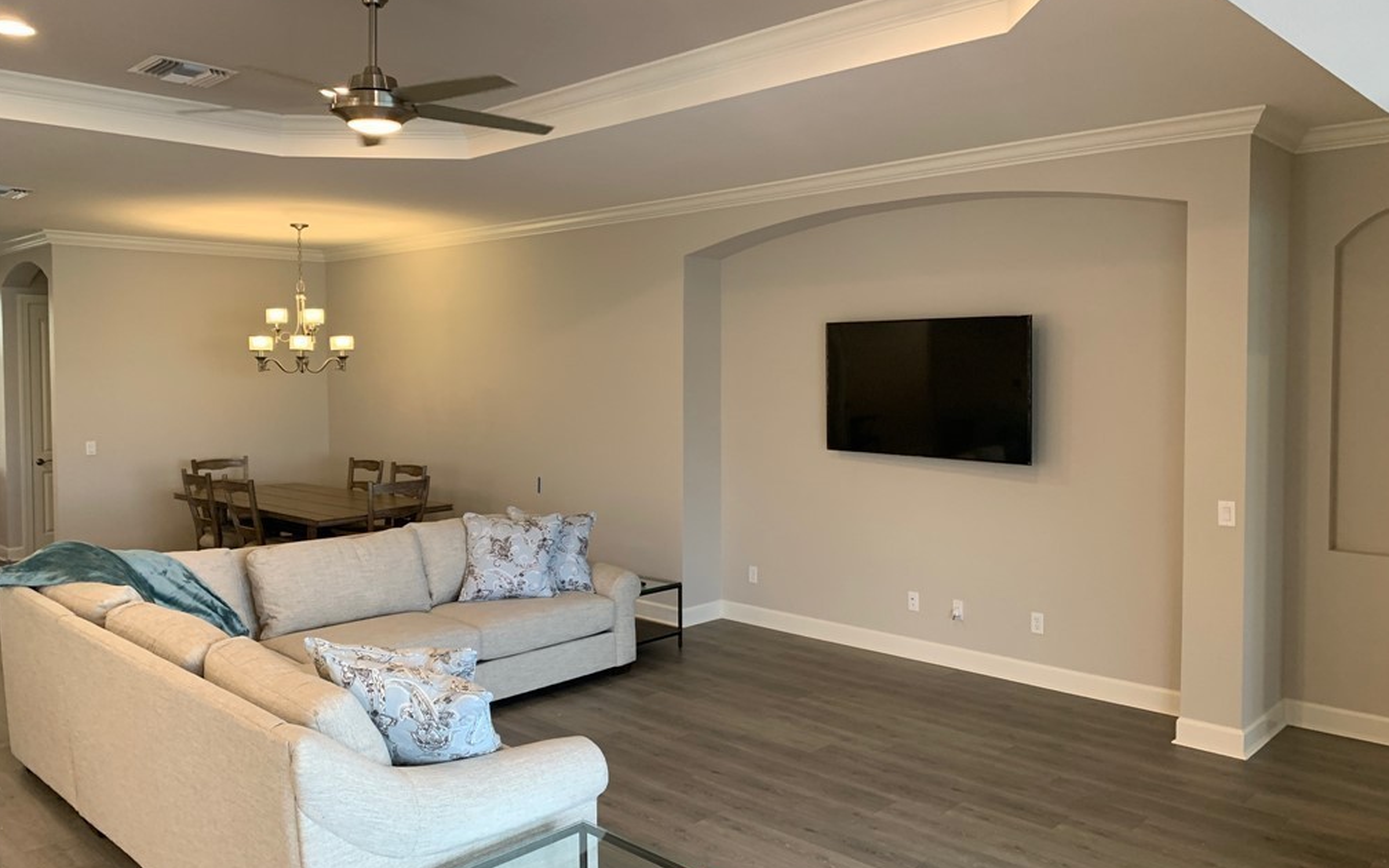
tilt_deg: -2.3
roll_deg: -0.5
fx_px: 1060
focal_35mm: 28
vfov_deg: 44.5
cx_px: 697
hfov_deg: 66.5
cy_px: 422
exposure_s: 1/60
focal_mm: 4.25
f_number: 1.8
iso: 200
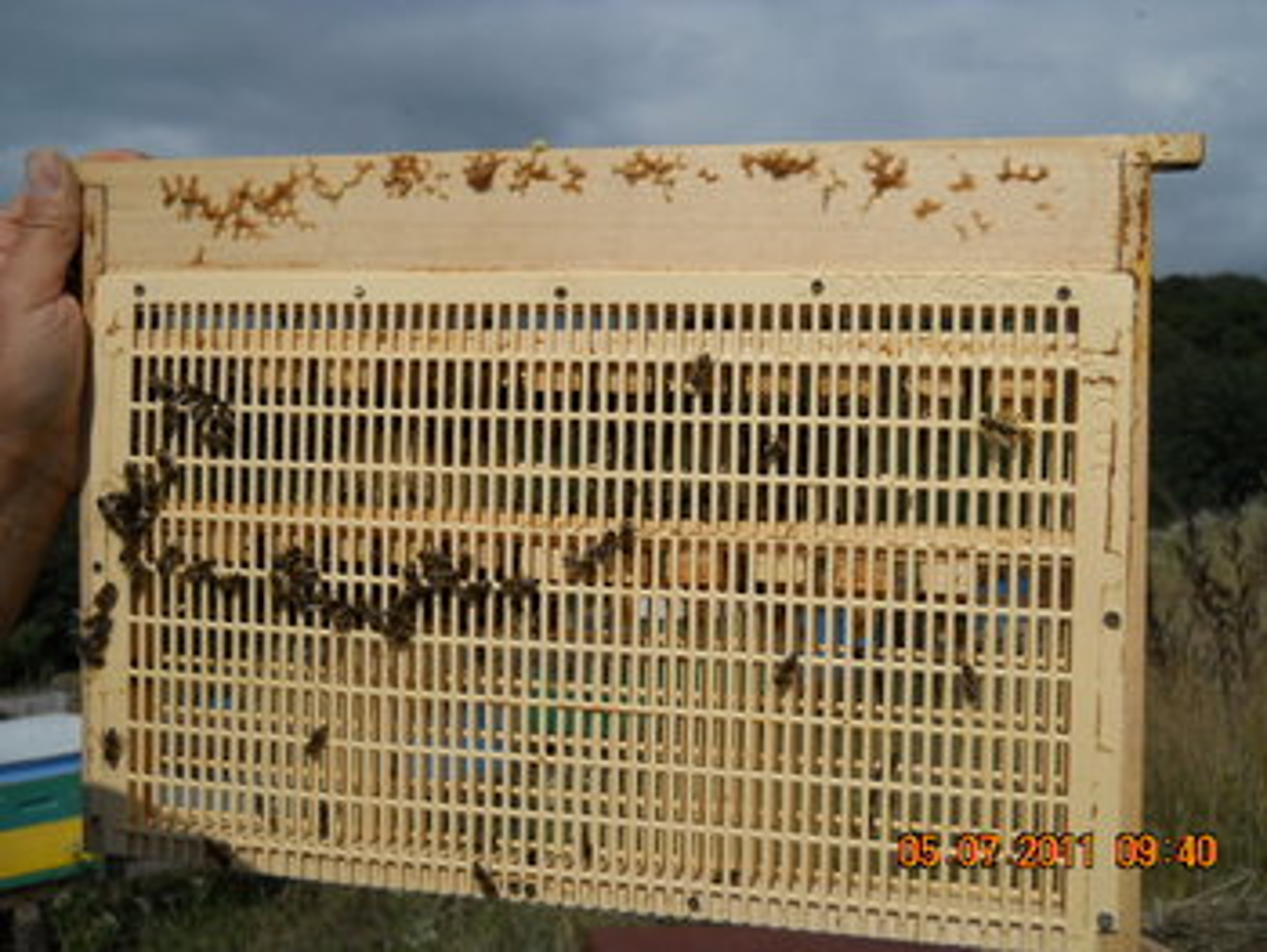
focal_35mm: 41
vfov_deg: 35.2
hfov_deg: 45.7
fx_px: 1502
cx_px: 634
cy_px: 476
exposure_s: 1/1250
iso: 80
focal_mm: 6.72
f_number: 5.5
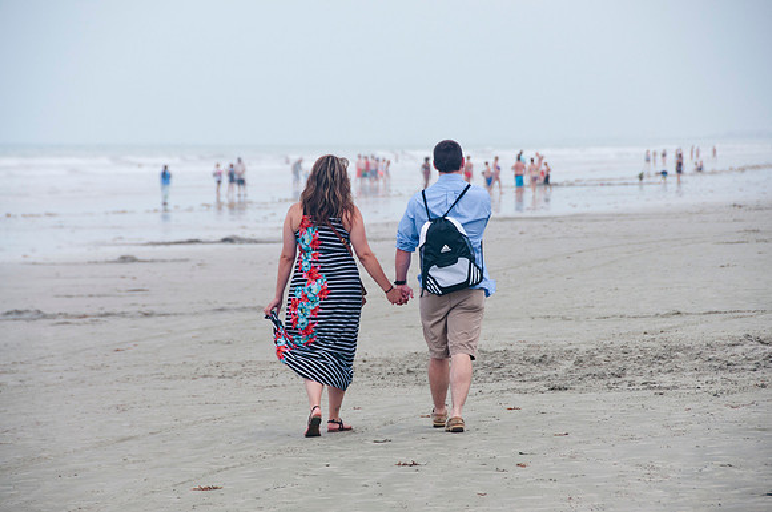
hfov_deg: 9.2
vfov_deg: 6.1
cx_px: 386
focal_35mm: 225
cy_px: 256
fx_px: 4818
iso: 200
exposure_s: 1/250
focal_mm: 150
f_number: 7.1
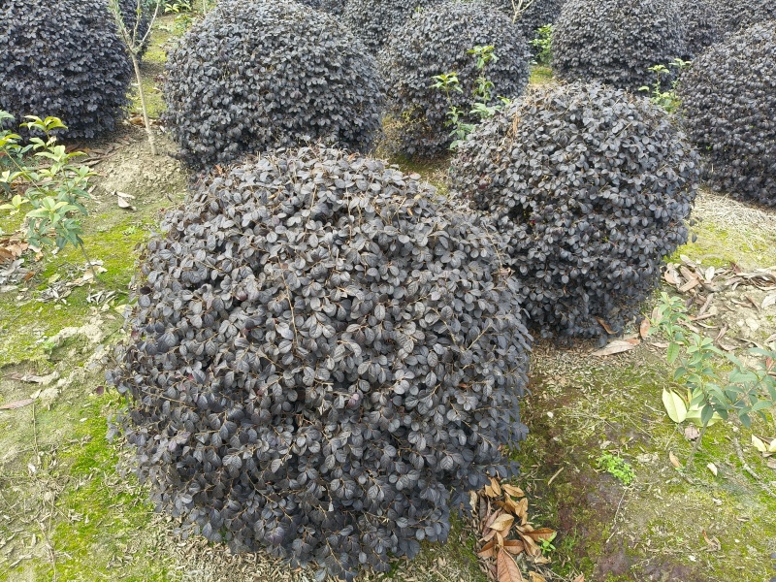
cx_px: 388
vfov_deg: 53.1
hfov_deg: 67.3
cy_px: 291
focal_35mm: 26
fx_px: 583
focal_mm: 4.84
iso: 80
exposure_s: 1/421
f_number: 1.8
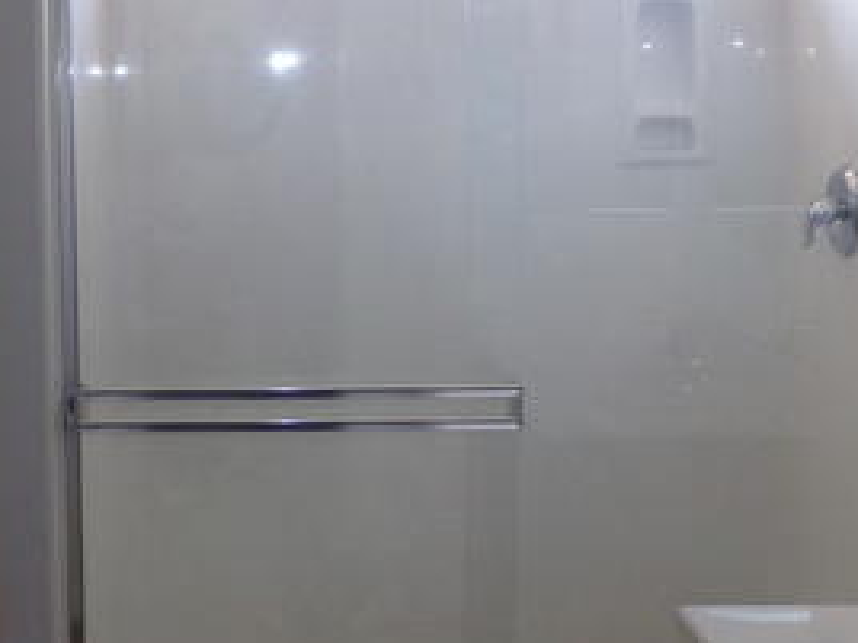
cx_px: 128
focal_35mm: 63
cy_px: 253
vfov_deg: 23.2
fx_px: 1562
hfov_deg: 29.7
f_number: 3.4
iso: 160
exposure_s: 1/56
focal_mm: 5.9
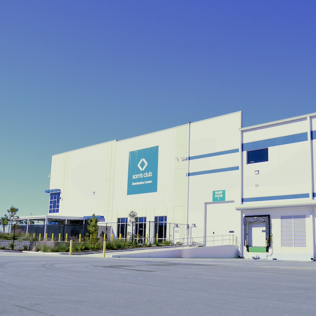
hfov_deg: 39.2
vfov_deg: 39.2
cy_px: 159
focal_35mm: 43
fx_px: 444
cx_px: 154
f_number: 7.1
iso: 1600
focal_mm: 22
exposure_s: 1/4000
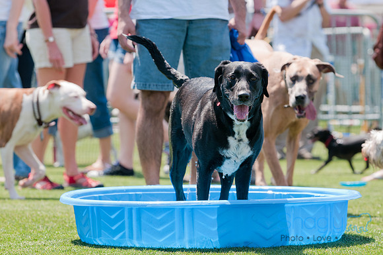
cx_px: 192
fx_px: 2311
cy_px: 128
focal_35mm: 218
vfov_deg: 6.3
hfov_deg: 9.5
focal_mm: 145
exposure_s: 1/400
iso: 200
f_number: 5.6
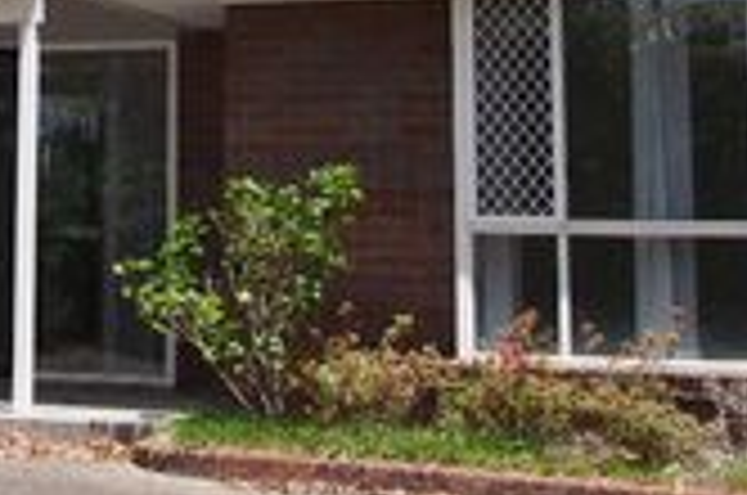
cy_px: -187
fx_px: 2112
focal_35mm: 102
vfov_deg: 12.8
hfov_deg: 19.5
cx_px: 9
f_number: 5.6
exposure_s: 1/1000
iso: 400
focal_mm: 24.38
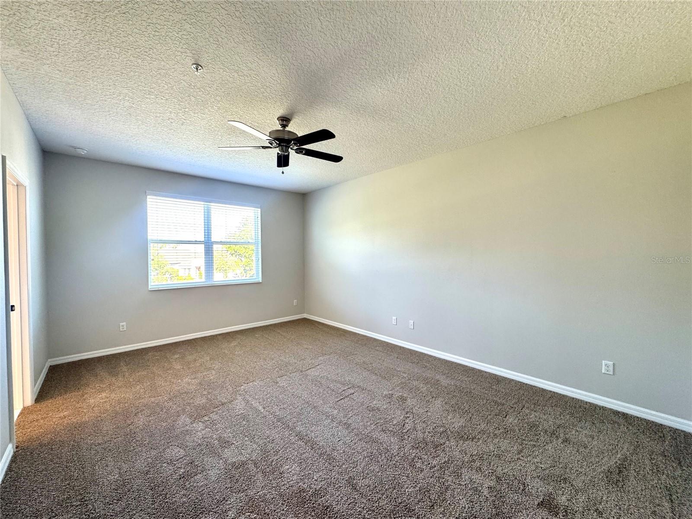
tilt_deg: -1.8
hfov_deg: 102.1
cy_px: 260
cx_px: 346
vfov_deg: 85.7
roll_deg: +0.2
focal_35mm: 14
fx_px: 280
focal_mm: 2.22
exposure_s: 1/60
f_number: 2.2
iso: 200
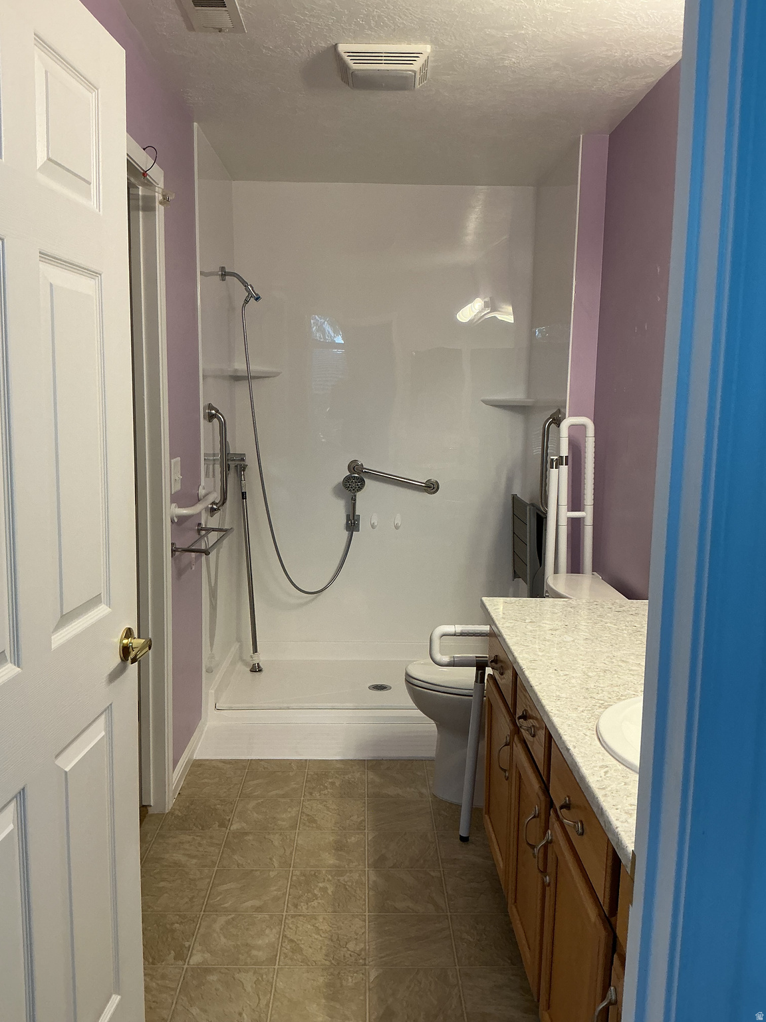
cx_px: 383
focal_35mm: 29
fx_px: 856
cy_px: 511
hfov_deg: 48.2
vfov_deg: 61.7
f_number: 1.8
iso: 80
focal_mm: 3
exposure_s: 1/60
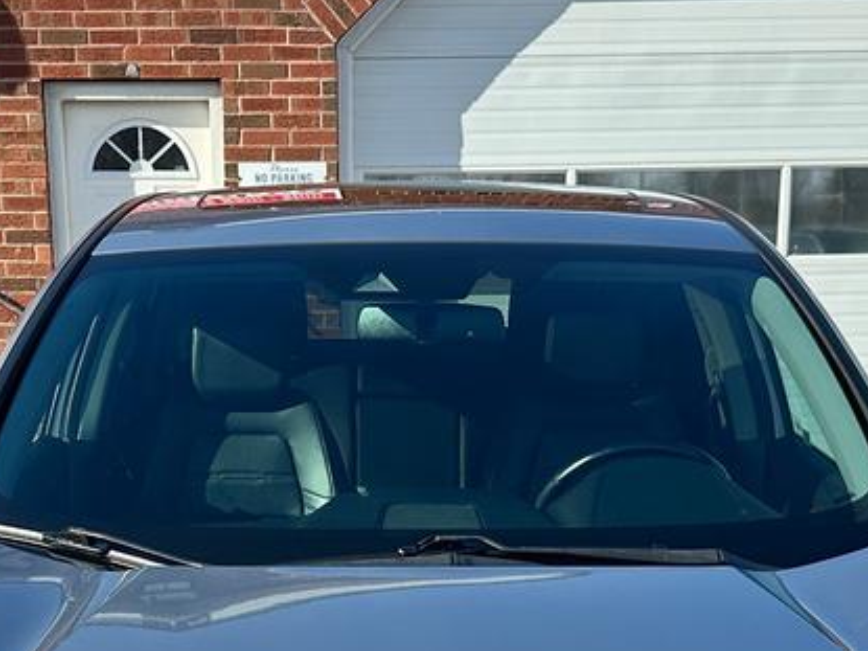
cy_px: 747
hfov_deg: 26.3
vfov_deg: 19.0
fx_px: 1855
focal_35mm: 74
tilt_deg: -15.8
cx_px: 374
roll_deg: +0.6
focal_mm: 6.86
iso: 80
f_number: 1.78
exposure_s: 1/3247
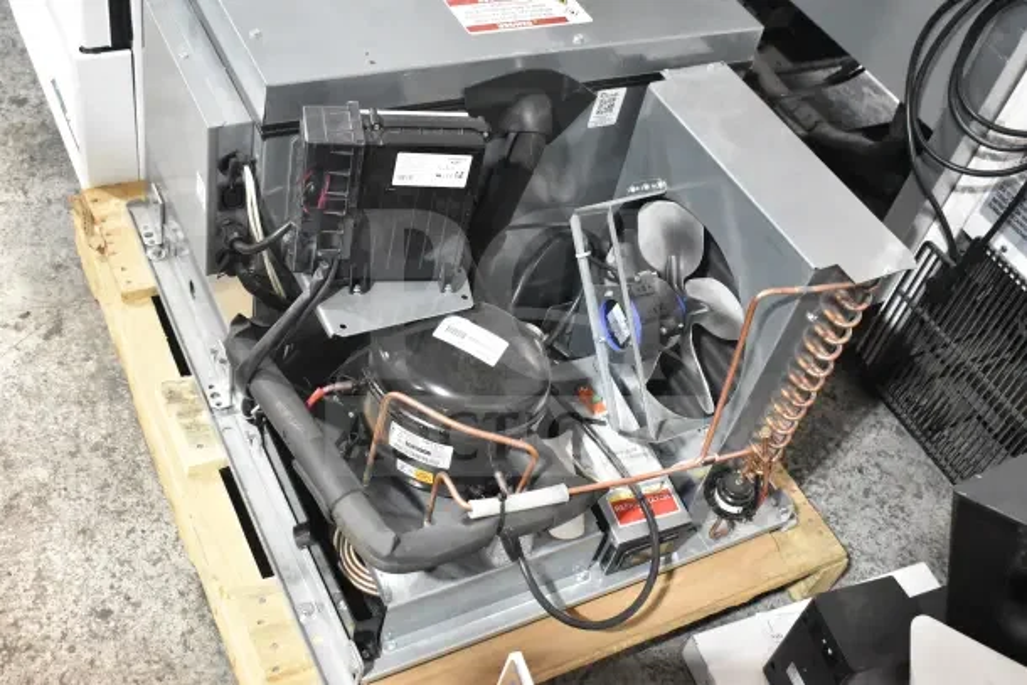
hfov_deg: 49.5
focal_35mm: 39
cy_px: 342
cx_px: 514
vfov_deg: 34.2
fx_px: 1113
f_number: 5.6
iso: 6400
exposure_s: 1/125
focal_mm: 26
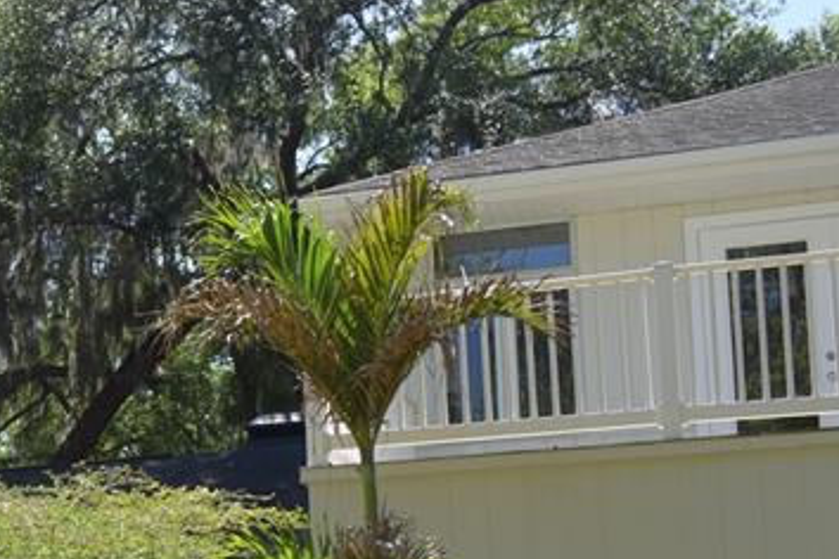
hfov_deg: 23.6
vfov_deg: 17.0
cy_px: 595
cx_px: -180
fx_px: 1818
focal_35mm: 78
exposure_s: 1/200
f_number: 8
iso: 100
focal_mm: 18
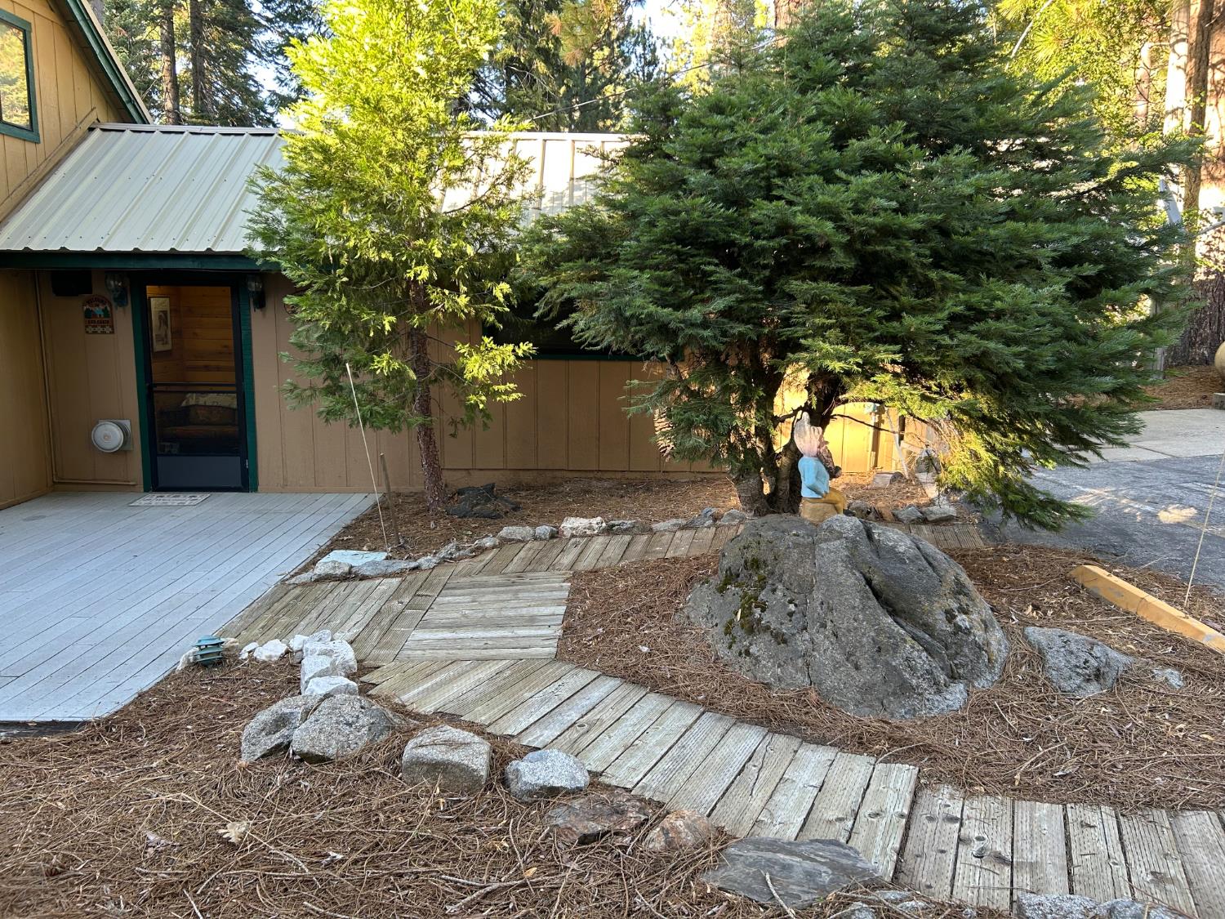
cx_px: 612
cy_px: 460
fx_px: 920
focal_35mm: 26
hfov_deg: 67.3
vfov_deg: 53.1
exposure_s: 1/121
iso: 80
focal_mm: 5.7
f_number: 1.5
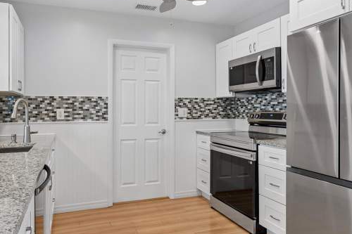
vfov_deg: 52.9
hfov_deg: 73.4
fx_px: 235
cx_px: 152
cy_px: 98
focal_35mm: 24
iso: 100
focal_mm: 10
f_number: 5.6
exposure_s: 1/13
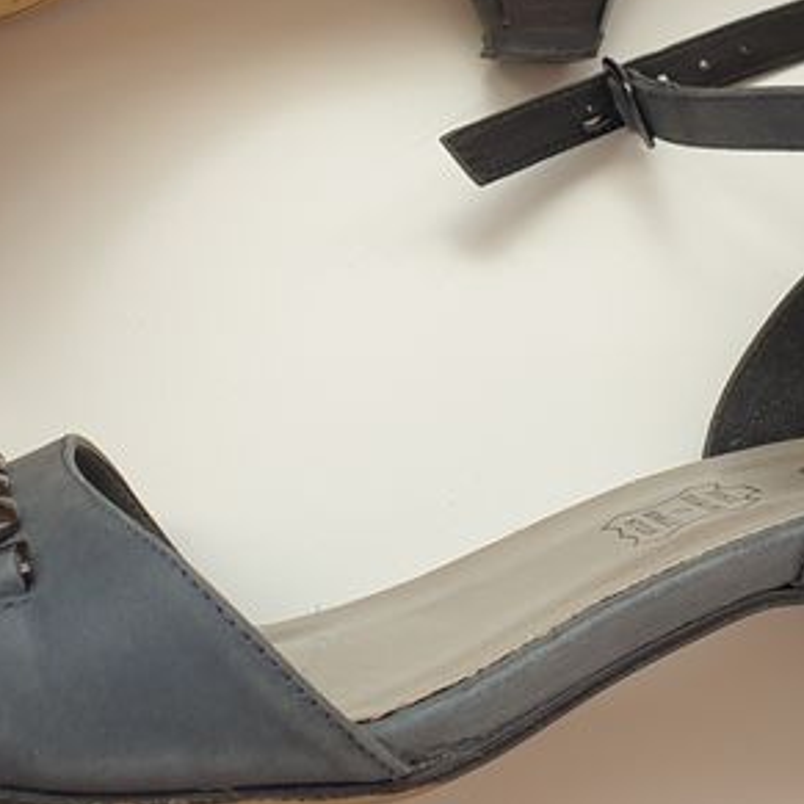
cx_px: 293
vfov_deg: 21.7
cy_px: 177
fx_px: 2076
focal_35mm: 79
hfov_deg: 21.9
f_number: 2.4
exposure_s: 1/147
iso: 50
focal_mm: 4.3
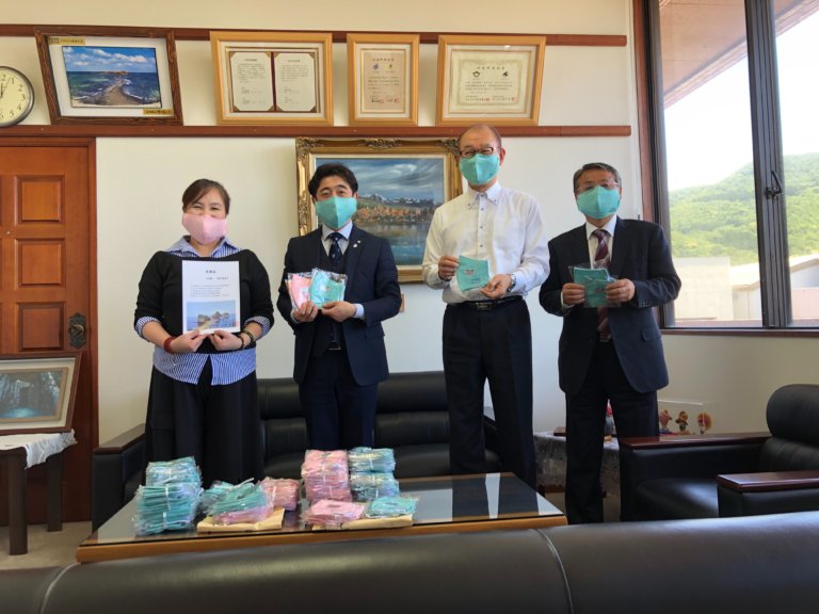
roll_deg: +2.0
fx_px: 662
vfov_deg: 49.7
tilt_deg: +0.2
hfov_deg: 63.4
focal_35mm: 28
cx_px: 410
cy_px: 307
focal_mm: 3.99
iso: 64
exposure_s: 1/120
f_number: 1.8
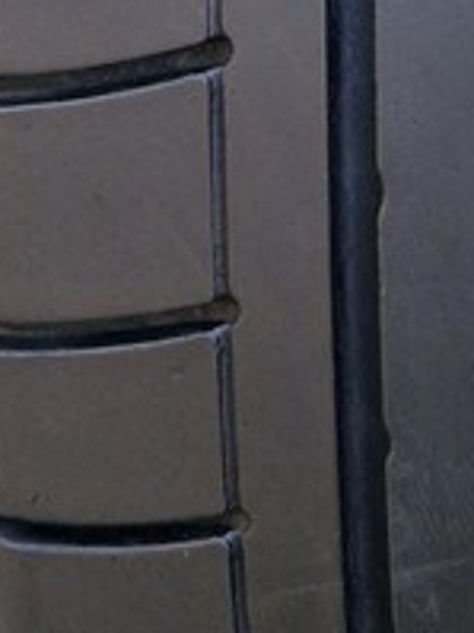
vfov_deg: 14.7
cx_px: 862
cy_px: -296
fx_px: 2285
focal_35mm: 125
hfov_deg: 11.0
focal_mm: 5.4
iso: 50
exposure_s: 1/180
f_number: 1.8
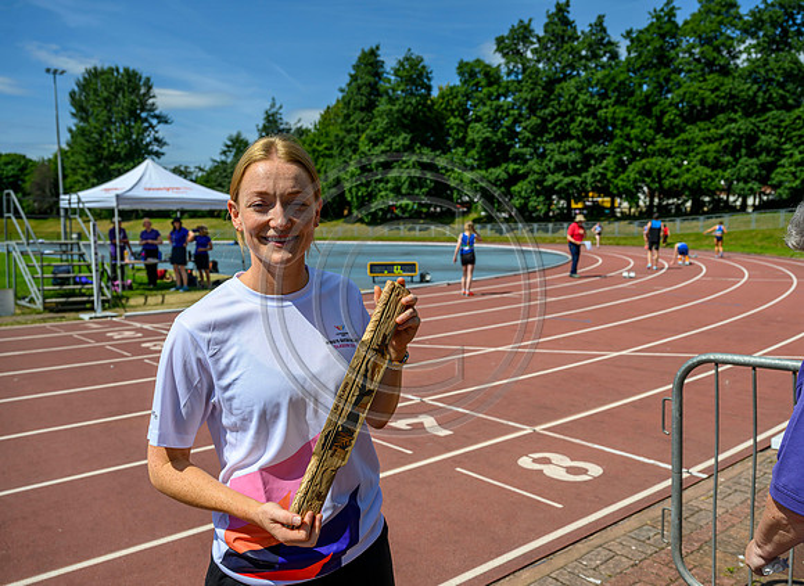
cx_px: 439
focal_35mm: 32
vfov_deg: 43.0
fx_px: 745
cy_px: 293
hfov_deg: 56.6
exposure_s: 1/2000
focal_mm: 30.5
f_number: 5.6
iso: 200
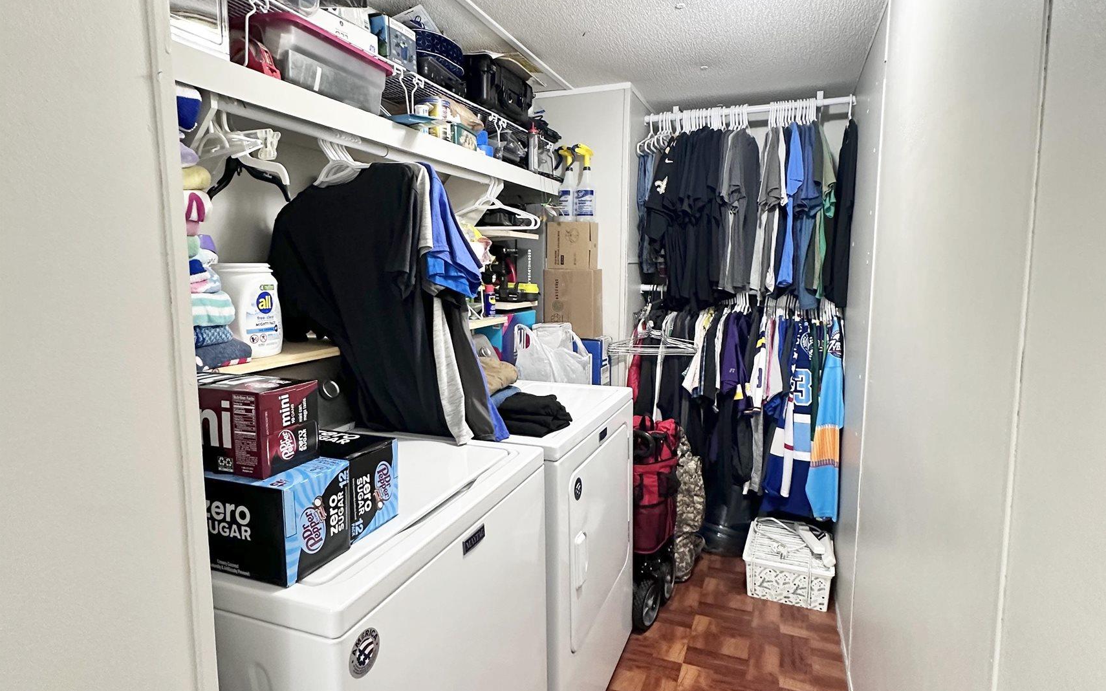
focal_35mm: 20
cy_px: 327
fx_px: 603
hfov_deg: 85.1
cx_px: 555
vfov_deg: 59.6
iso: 320
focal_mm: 2.22
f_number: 2.2
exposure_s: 1/60
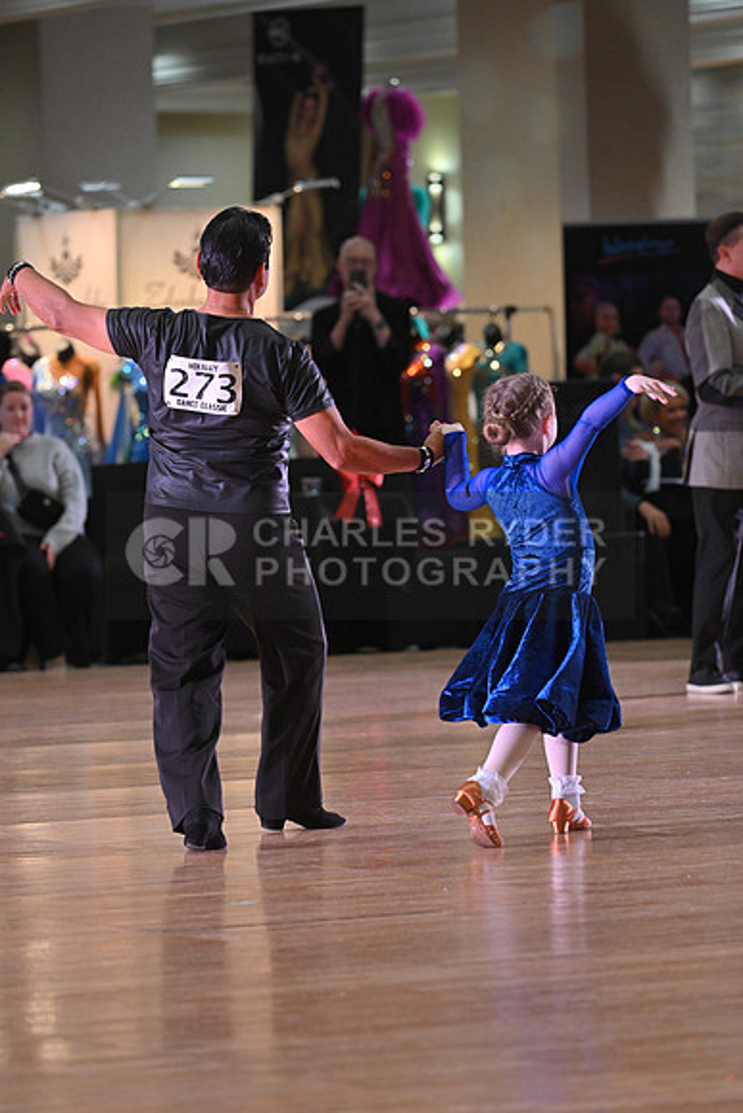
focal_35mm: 200
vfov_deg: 10.3
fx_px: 6187
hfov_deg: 6.9
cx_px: 372
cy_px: 556
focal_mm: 200
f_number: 5
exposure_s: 1/320
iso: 2500
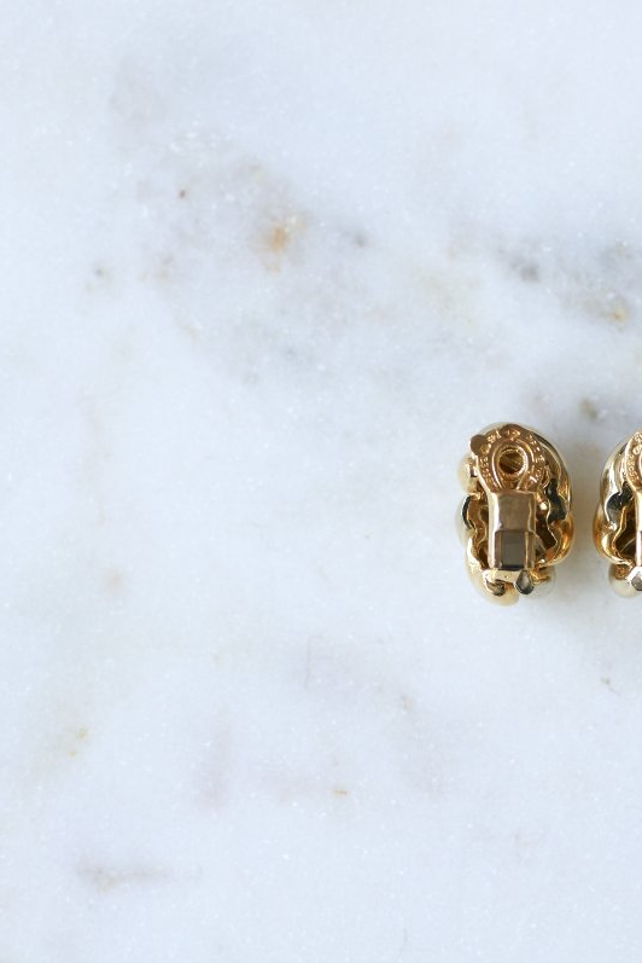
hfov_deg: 8.7
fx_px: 4223
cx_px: 606
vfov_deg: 13.0
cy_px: 481
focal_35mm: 158
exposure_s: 1/160
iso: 200
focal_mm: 70
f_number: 4.5
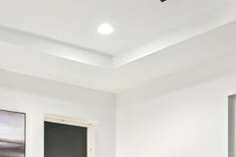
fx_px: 452
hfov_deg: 28.8
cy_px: 218
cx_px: 61
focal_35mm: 69
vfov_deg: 18.1
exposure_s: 1/15
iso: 400
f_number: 8
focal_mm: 19
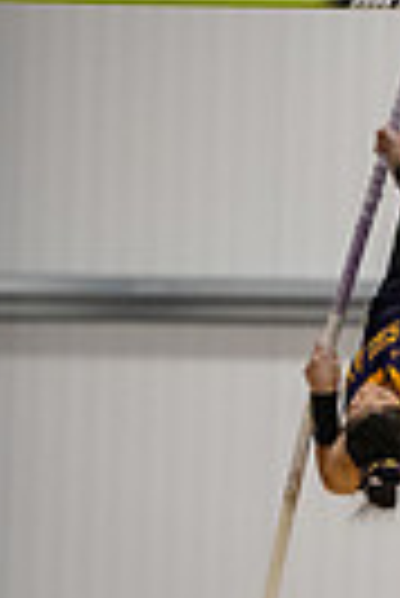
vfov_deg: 3.4
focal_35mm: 607
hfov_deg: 2.3
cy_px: 423
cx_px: 364
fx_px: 10090
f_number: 2.8
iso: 5000
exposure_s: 1/800
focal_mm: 180
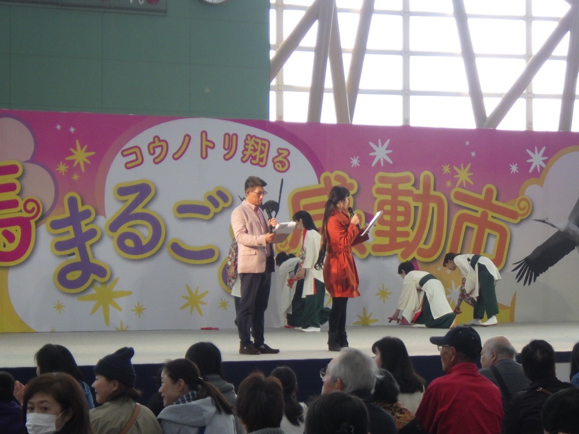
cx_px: 290
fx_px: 1924
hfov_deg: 17.1
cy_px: 217
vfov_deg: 12.9
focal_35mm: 115
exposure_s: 1/100
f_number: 5.2
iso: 320
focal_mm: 20.6
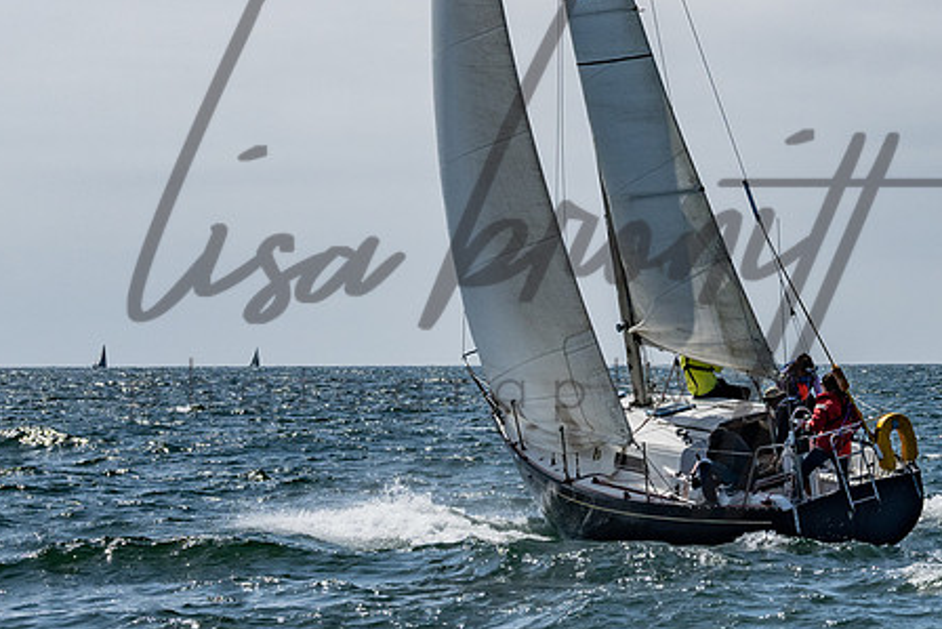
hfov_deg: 10.5
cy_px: -47
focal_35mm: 195
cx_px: 875
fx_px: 5104
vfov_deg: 7.0
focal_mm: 72
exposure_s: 1/4000
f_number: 6.3
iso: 200
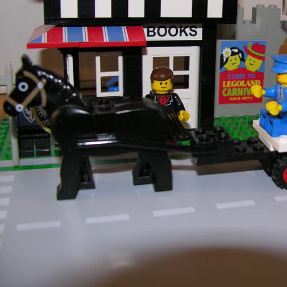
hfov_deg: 33.8
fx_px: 460
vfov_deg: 34.6
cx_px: 224
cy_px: 118
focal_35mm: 49
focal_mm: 8.9
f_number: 2.8
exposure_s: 1/60.1
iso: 50
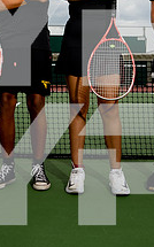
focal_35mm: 66
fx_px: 444
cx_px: 60
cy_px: 26
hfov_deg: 19.6
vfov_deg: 29.8
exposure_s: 1/200
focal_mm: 24
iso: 100
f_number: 5.6
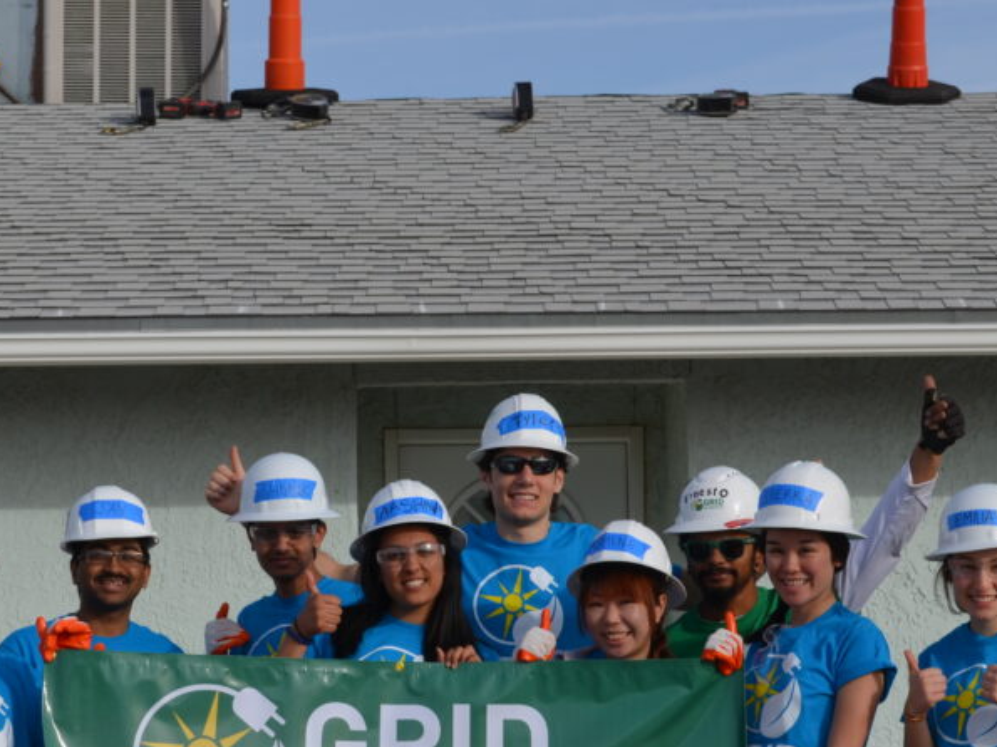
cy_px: 624
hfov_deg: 16.1
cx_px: 406
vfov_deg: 12.1
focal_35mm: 122
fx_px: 3513
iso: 100
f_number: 9
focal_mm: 42
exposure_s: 1/320
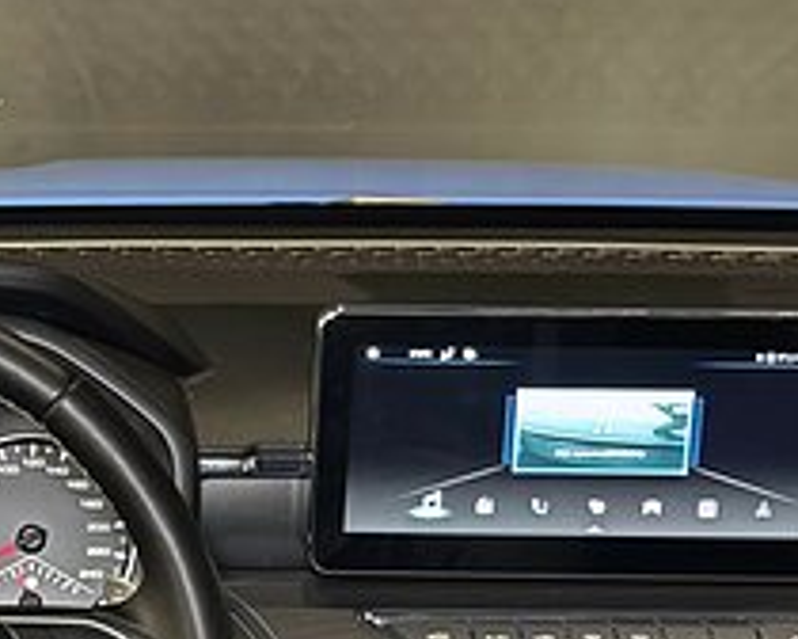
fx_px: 2881
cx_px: 53
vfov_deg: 12.4
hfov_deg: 15.6
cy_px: 757
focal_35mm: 122
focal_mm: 6.76
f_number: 1.78
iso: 500
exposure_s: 1/7
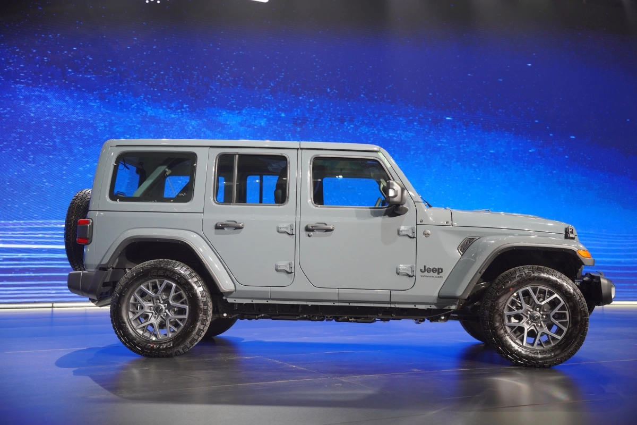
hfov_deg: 46.4
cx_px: 318
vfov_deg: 31.9
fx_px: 743
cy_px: 212
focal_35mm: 42
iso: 800
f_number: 2.8
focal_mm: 42
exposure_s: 1/320
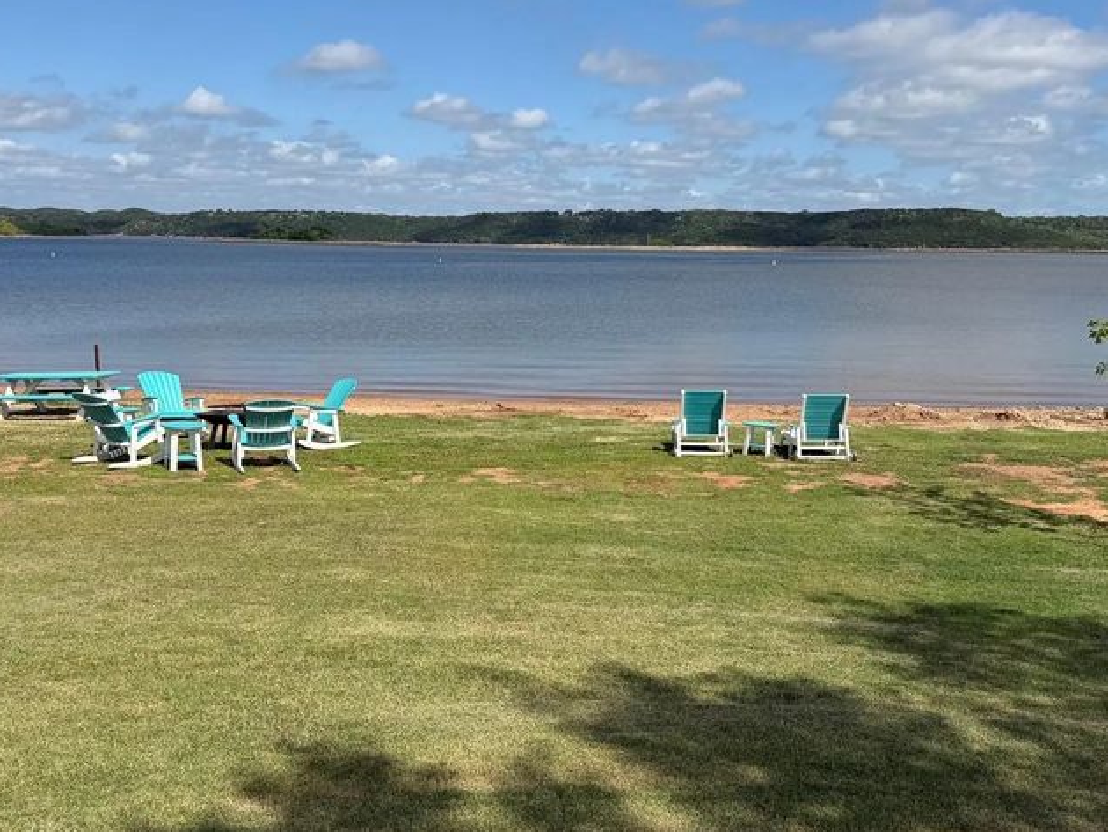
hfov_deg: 47.8
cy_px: 471
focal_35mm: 39
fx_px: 1249
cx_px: 545
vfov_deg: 36.8
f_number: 1.78
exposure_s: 1/7353
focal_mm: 6.76
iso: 80
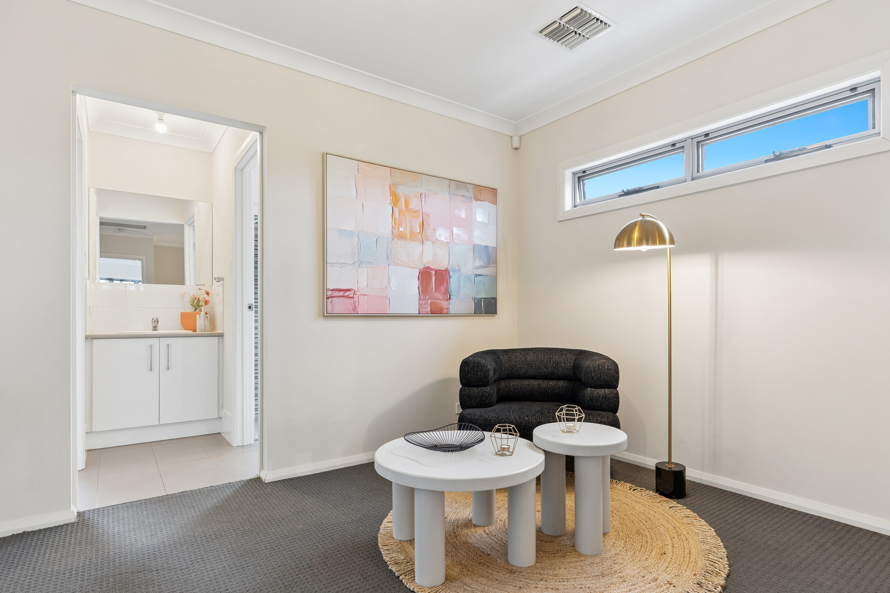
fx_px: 470
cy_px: 339
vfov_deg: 64.3
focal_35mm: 19
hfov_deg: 86.9
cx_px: 458
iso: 100
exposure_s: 1/4
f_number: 7.1
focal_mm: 16
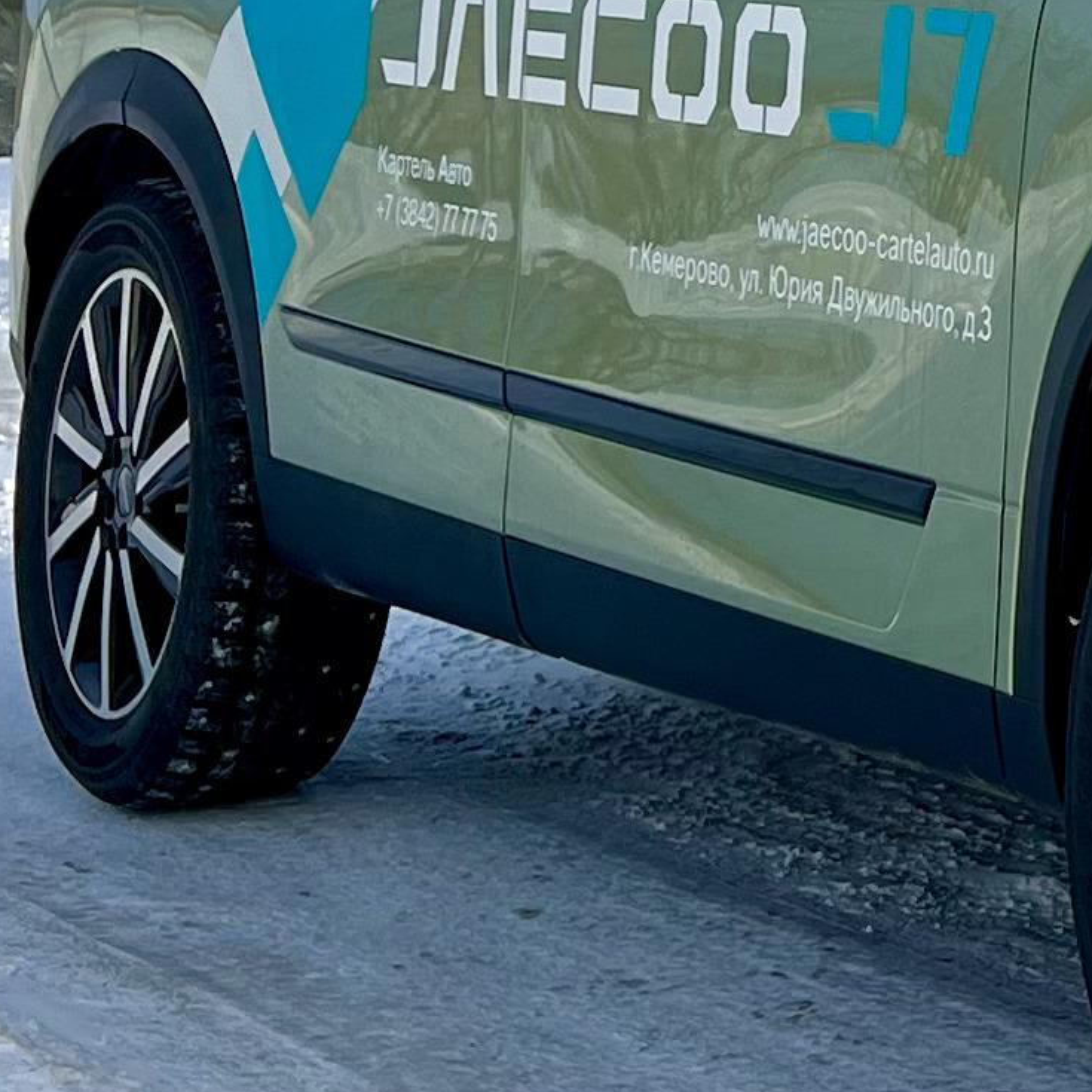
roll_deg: -0.9
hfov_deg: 12.7
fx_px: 4497
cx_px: 1933
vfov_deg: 13.2
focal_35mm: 126
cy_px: -493
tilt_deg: +8.4
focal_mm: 5.7
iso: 50
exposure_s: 1/3571
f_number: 1.5
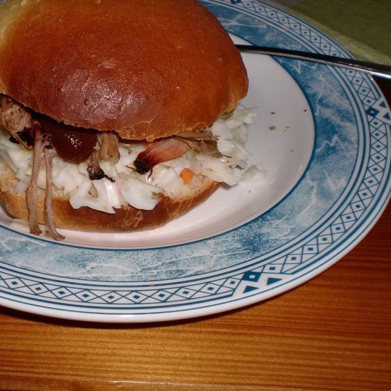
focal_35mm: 47
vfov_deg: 36.1
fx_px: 601
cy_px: 187
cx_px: 106
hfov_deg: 35.4
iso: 64
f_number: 5.6
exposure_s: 1/40
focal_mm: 6.3
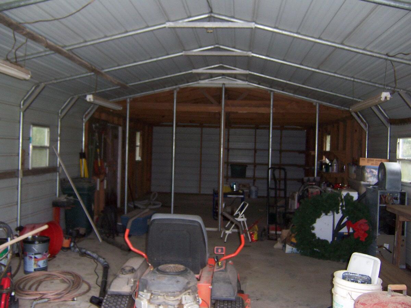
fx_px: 392
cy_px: 154
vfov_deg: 42.9
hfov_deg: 55.4
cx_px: 206
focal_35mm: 33
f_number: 2.8
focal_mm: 5.5
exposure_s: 1/60
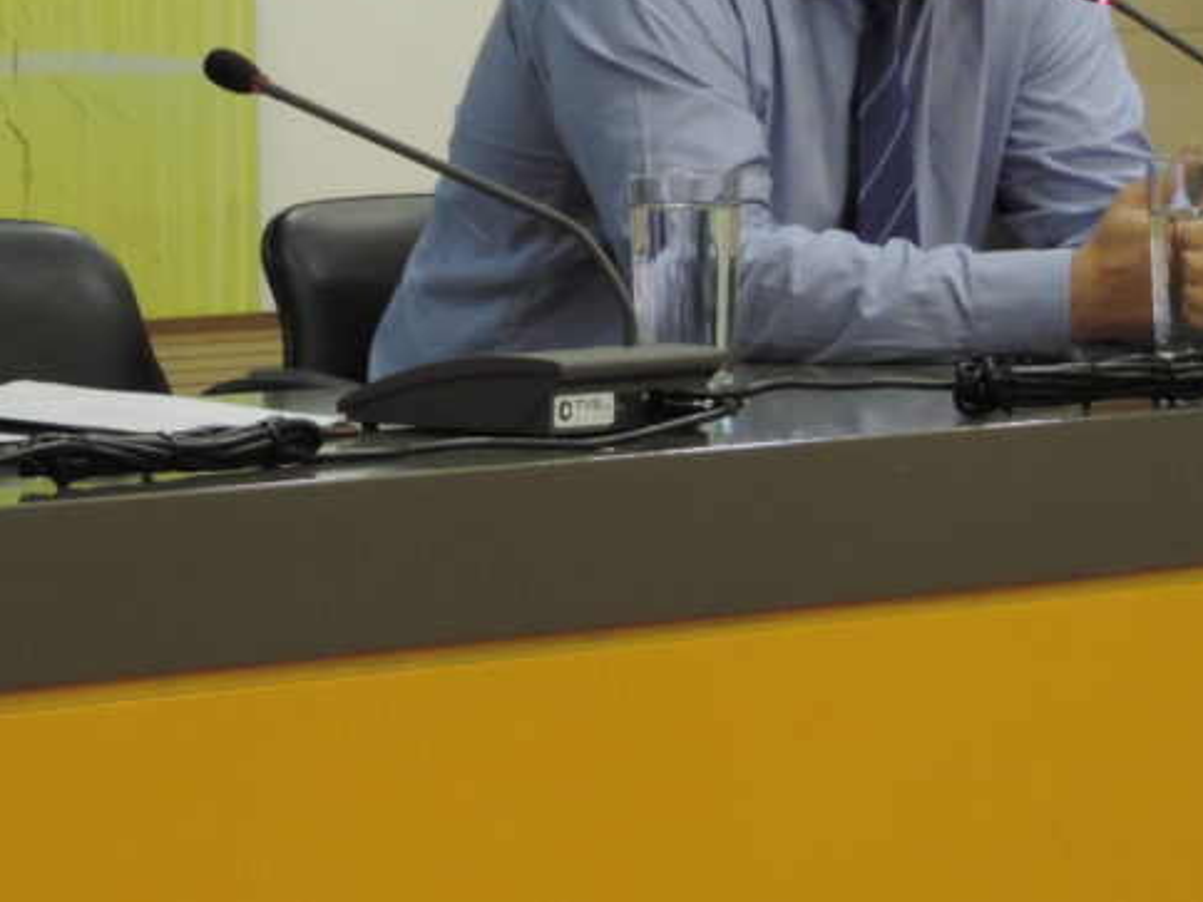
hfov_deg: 10.9
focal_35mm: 180
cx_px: 196
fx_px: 6255
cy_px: 65
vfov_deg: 8.2
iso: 450
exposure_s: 1/25
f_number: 4
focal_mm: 15.1
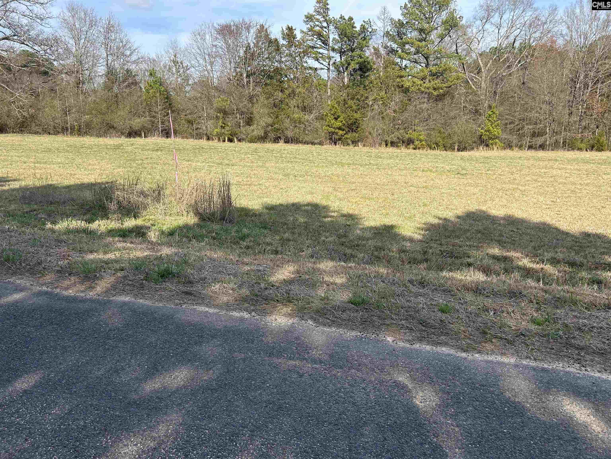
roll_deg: +0.1
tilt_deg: -12.5
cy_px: 230
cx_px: 306
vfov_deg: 53.1
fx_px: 459
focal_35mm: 26
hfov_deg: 67.3
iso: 50
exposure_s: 1/2008
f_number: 1.5
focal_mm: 5.7
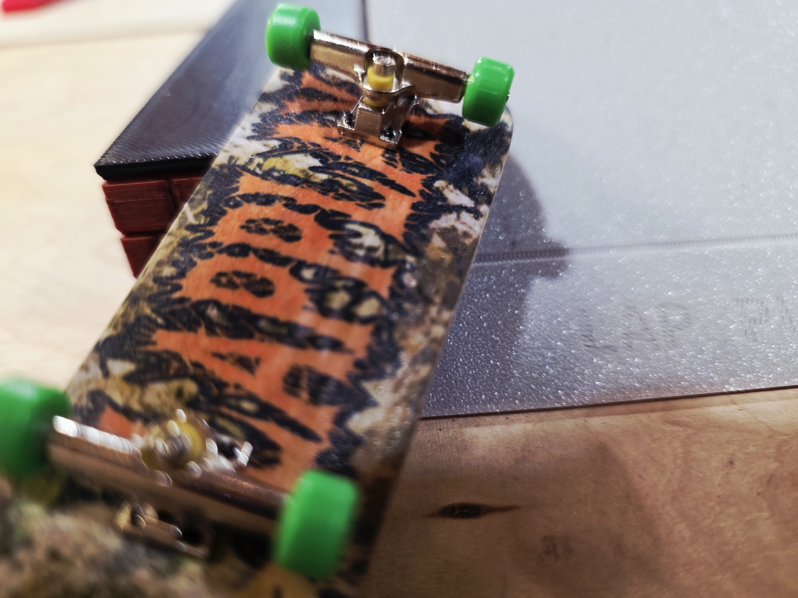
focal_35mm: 23
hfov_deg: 73.9
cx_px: 399
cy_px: 299
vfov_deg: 58.9
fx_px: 530
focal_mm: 6.3
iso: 400
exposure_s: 1/66.2
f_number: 1.7
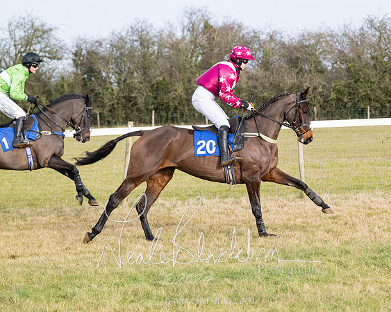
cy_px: 137
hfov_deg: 13.3
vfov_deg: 10.6
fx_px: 1677
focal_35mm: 145
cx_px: 263
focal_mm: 115
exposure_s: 1/2500
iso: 800
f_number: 5
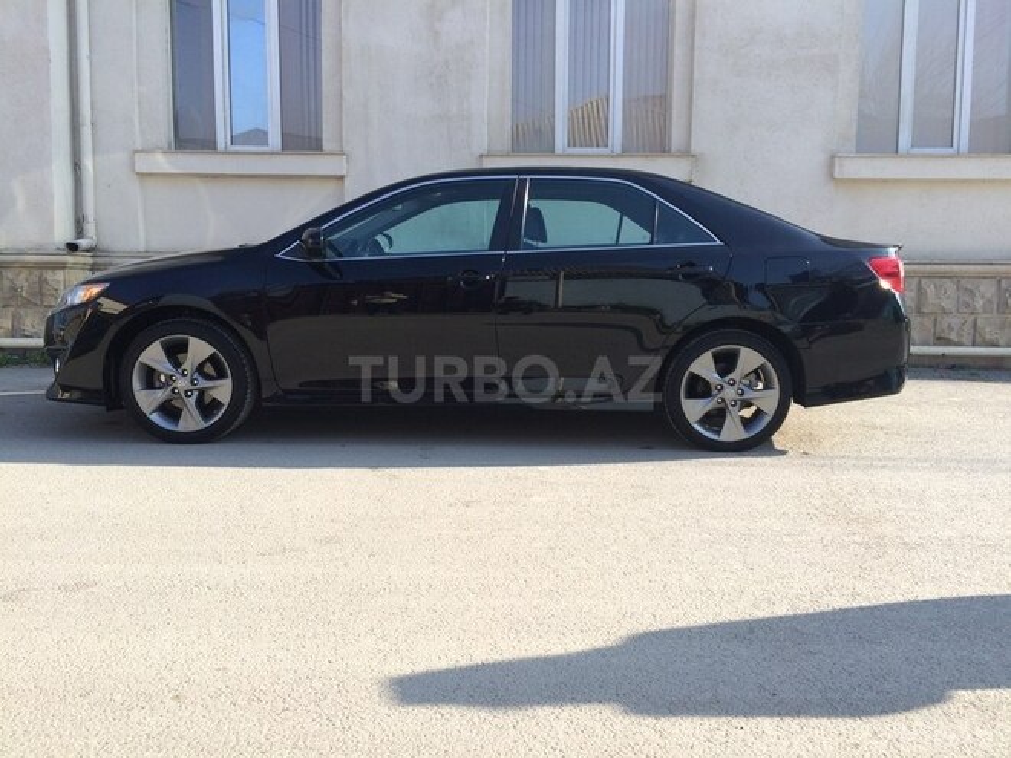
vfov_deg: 48.2
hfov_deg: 61.7
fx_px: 847
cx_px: 506
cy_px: 379
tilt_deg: -6.3
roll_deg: +0.0
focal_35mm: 29
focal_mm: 4.15
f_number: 2.2
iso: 32
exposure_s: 1/838
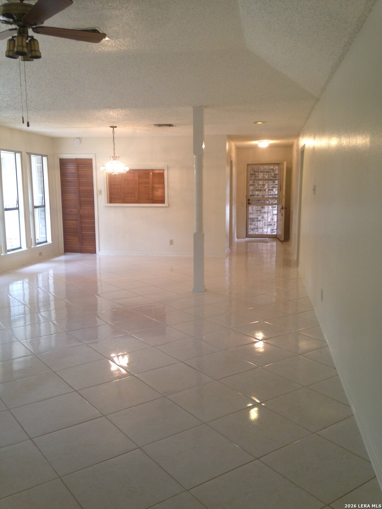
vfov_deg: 55.4
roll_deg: -0.6
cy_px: 254
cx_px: 191
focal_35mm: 33
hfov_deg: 42.9
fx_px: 486
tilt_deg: -7.8
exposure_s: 1/20
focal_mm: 4.12
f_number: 2.4
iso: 64
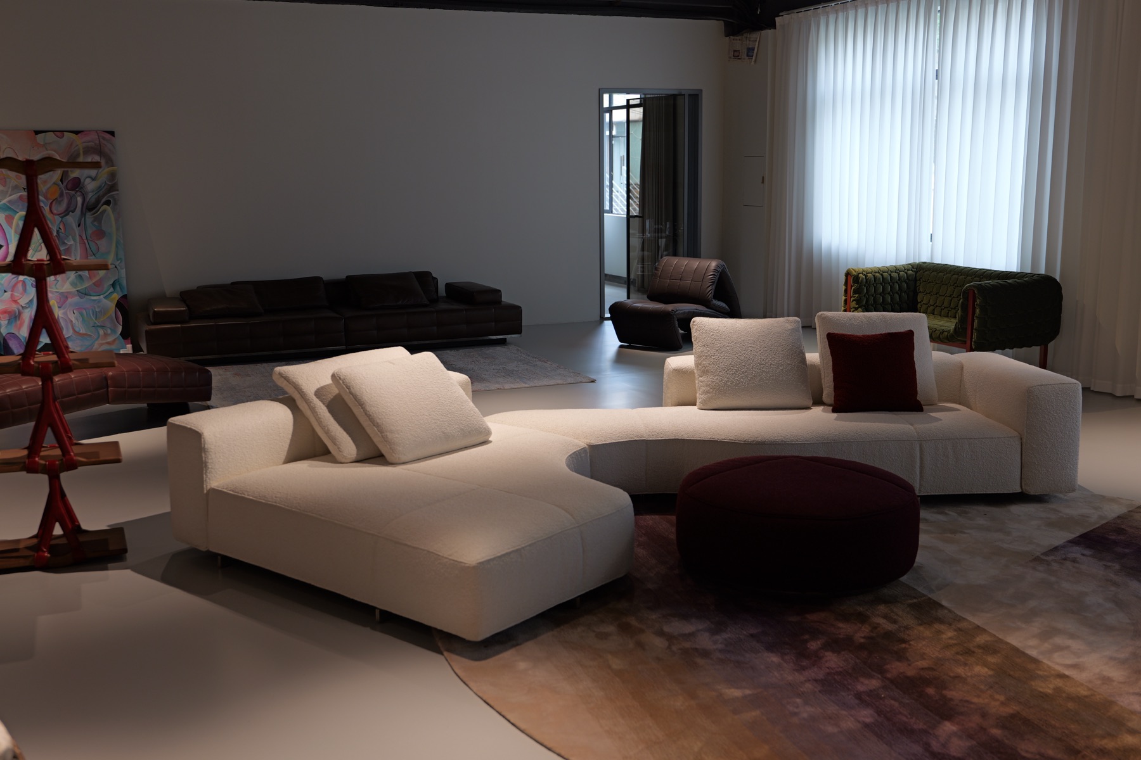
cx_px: 570
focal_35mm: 37
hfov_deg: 51.9
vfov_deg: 35.9
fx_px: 1173
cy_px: 380
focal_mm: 37
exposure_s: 1/40
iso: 160
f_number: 3.2
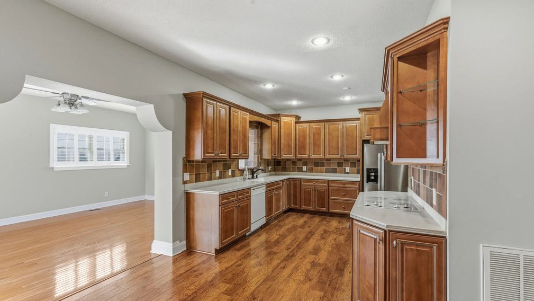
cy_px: 156
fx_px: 241
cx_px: 264
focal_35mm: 17
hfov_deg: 95.9
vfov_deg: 63.9
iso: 400
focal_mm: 16
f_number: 8
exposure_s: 1/125
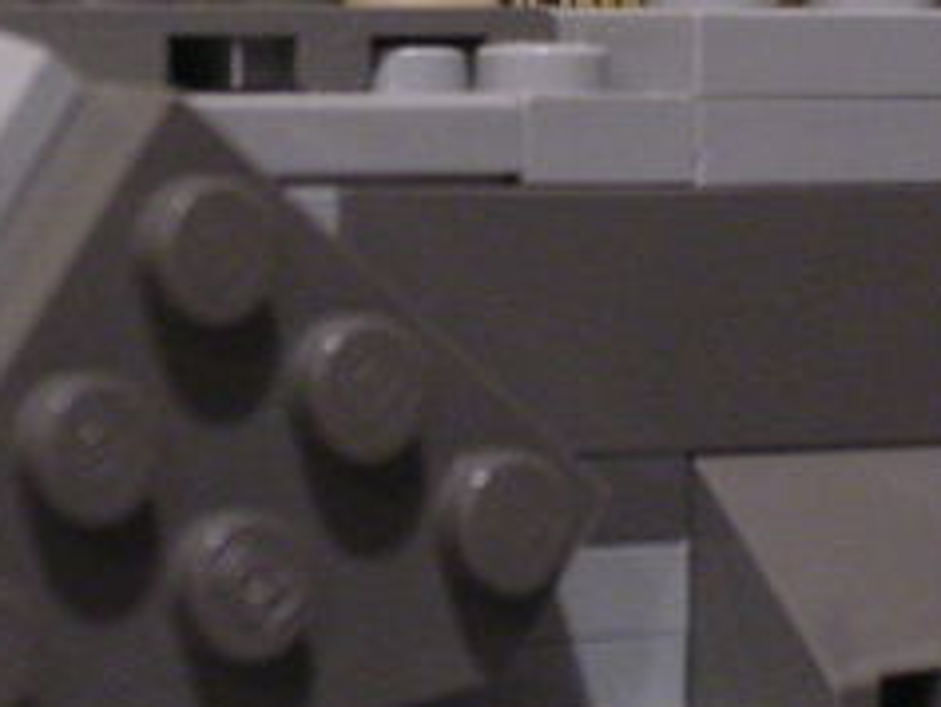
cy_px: -127
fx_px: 7697
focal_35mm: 283
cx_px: 675
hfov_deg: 7.0
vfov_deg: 5.2
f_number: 4.6
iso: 400
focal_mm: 15.9
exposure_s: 1/1.3
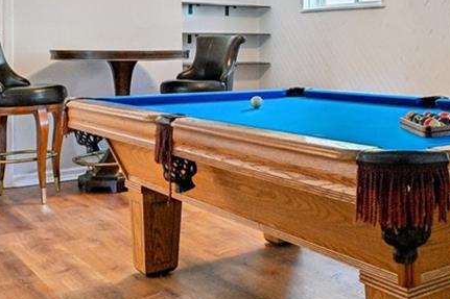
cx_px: 431
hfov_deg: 35.2
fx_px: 650
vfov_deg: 25.2
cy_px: 34
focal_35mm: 52
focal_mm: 14
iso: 400
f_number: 9
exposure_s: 1/5
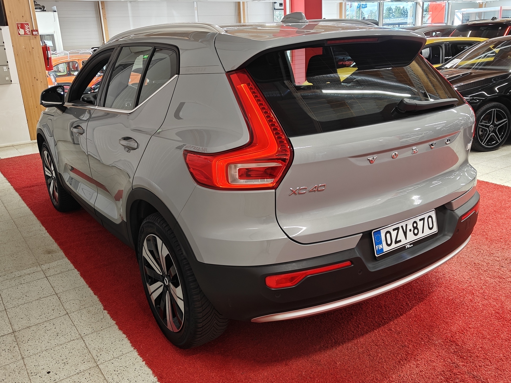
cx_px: 256
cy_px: 192
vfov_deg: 44.2
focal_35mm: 32
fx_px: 472
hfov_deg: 56.8
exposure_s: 1/63
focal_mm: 5.59
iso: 50
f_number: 1.8
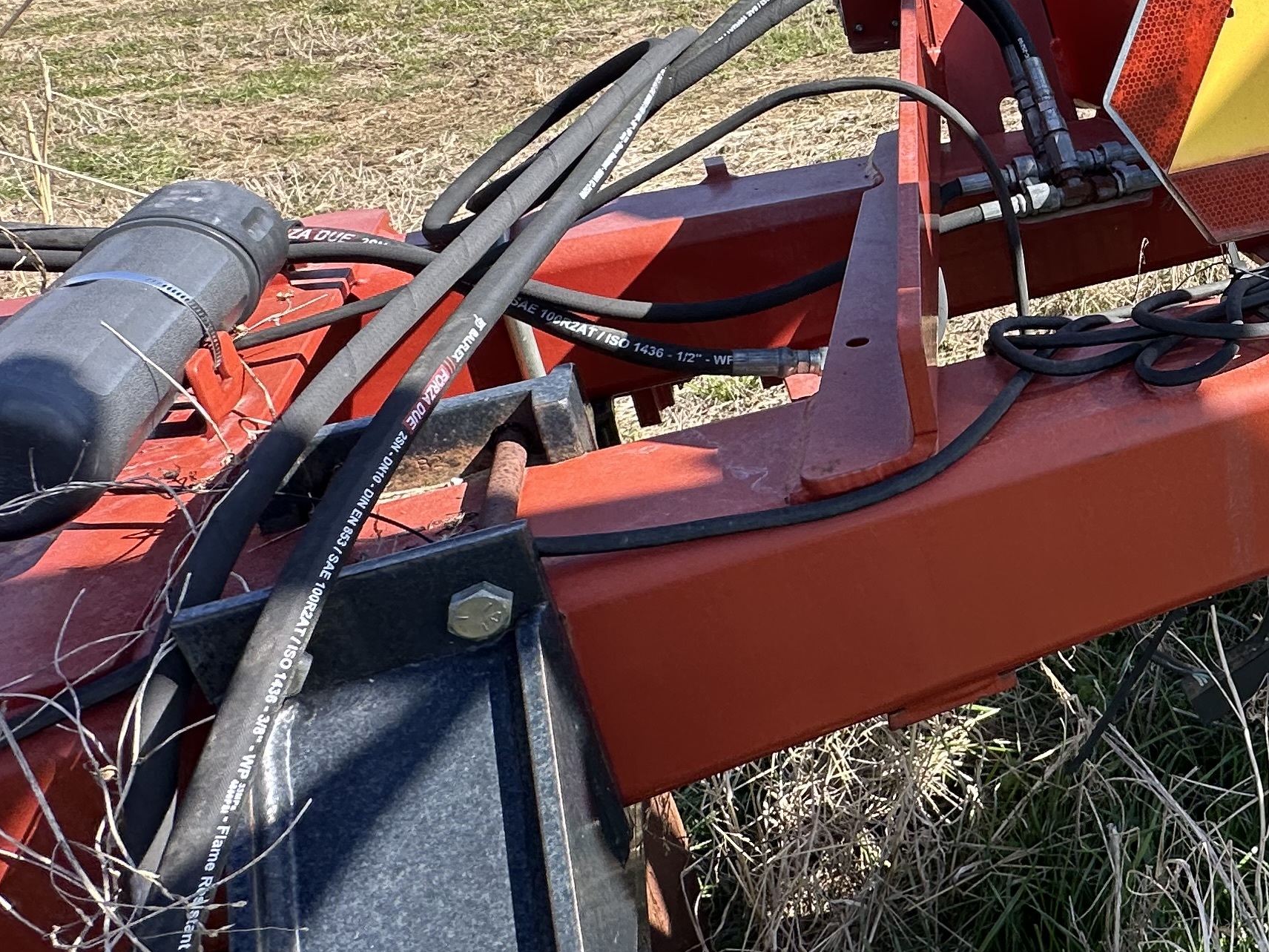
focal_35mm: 33
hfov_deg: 45.5
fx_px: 1210
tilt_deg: -25.4
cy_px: 278
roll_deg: +7.7
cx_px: 1305
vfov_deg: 42.1
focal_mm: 2.22
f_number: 2.2
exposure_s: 1/606
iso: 40
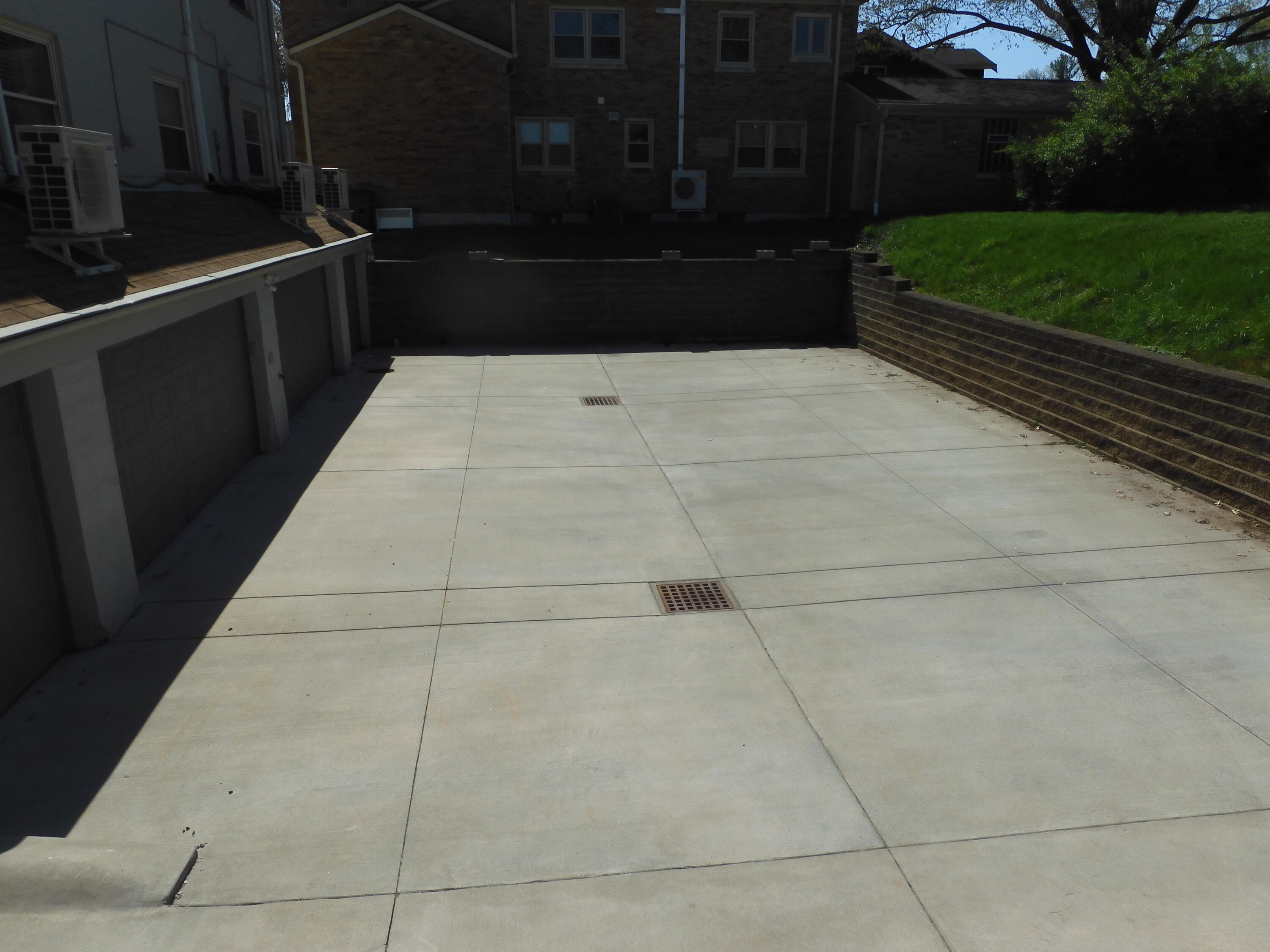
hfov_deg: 71.6
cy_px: 476
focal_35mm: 24
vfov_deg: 56.8
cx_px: 635
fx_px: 881
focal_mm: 4.3
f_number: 4
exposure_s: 1/1600
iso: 100
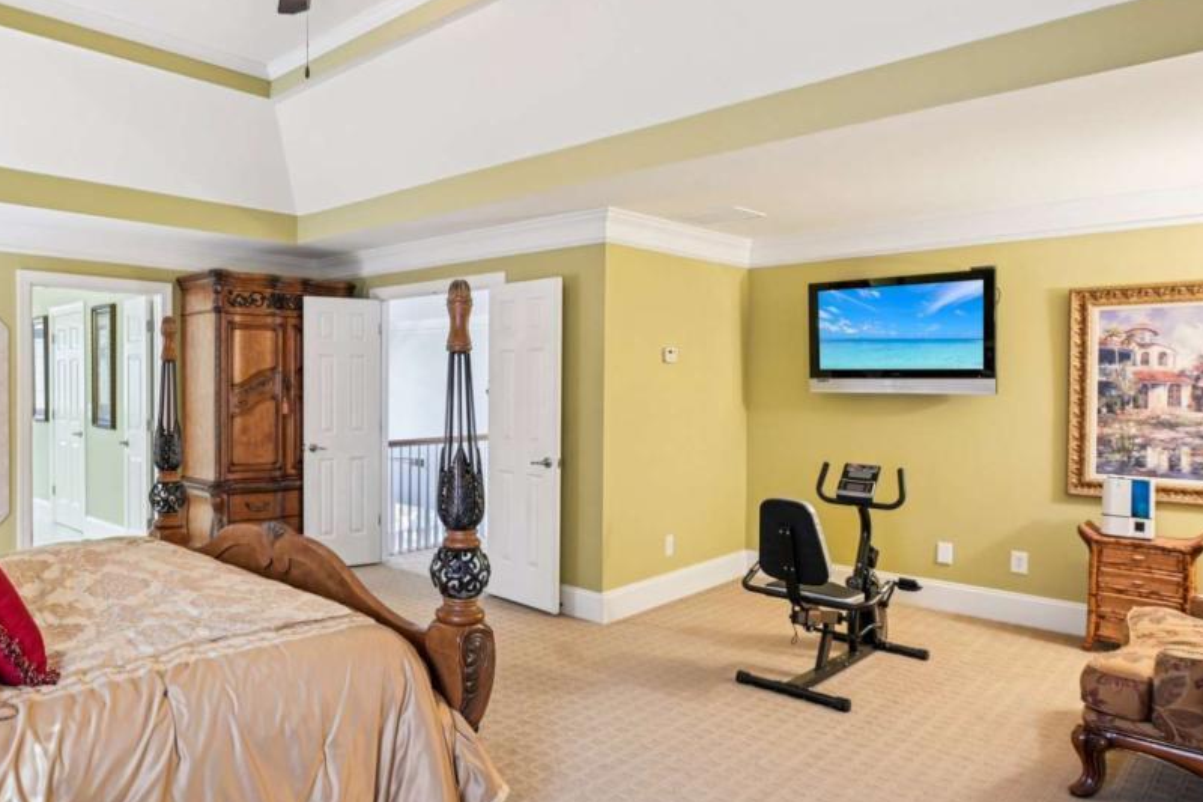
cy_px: 402
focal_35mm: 24
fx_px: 802
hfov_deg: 71.2
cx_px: 382
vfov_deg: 53.1
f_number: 8
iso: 400
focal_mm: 16
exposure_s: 1/8
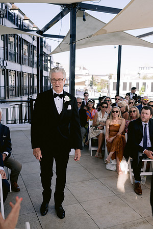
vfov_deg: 54.4
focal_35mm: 35
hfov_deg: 37.9
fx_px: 223
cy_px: 114
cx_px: 76
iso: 200
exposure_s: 1/1000
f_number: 2.8
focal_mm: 35
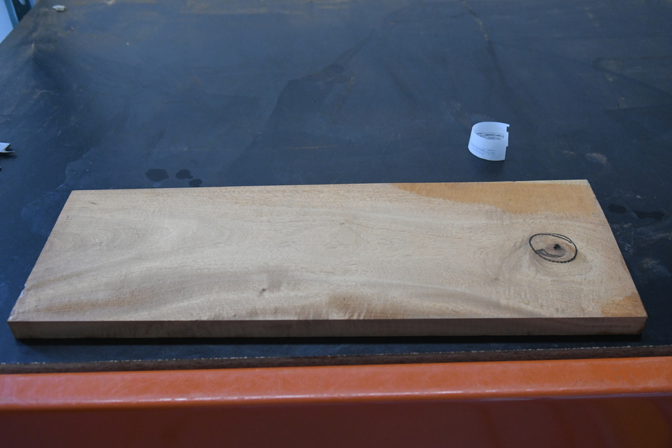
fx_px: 663
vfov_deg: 37.3
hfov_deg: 53.8
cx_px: 340
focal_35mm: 36
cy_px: 230
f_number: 3.5
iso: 2500
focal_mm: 23
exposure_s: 1/400
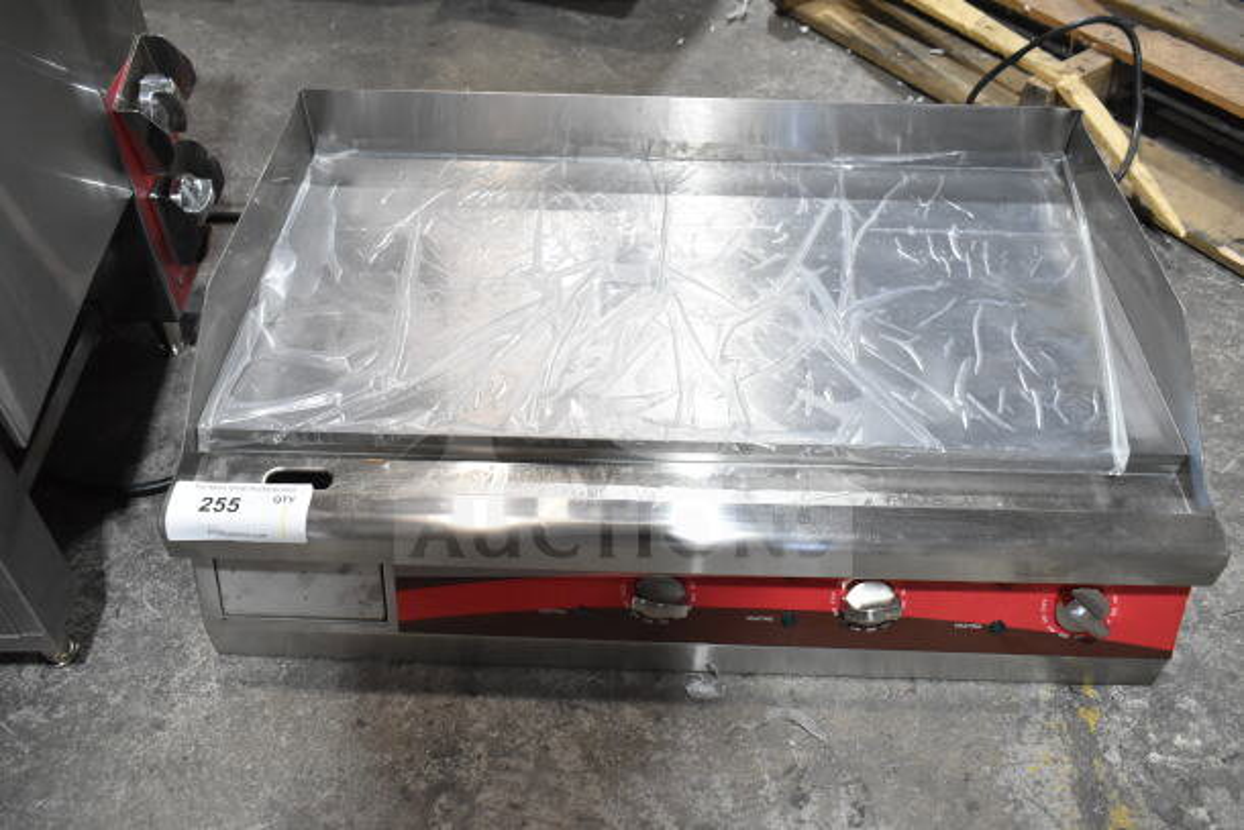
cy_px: 415
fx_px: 1089
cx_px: 622
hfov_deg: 59.5
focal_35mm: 32
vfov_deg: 41.7
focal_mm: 21
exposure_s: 1/160
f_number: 6.3
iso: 1600
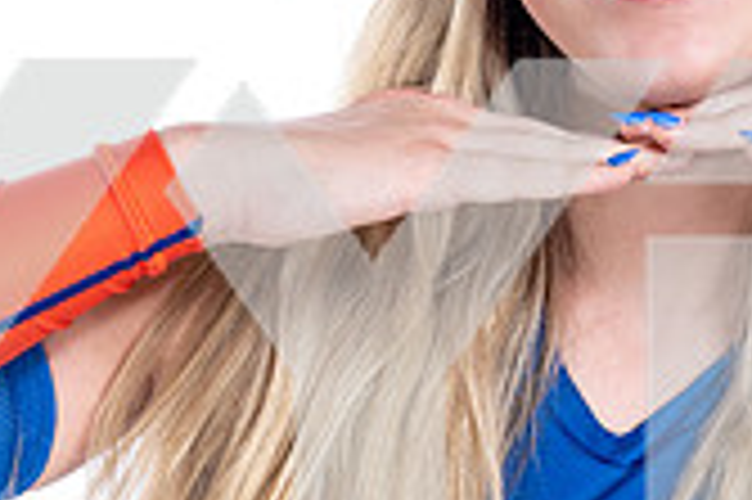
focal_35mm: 198
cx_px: 558
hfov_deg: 10.4
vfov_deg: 6.9
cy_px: 300
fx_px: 4132
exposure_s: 1/250
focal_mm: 57
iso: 400
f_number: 5.6
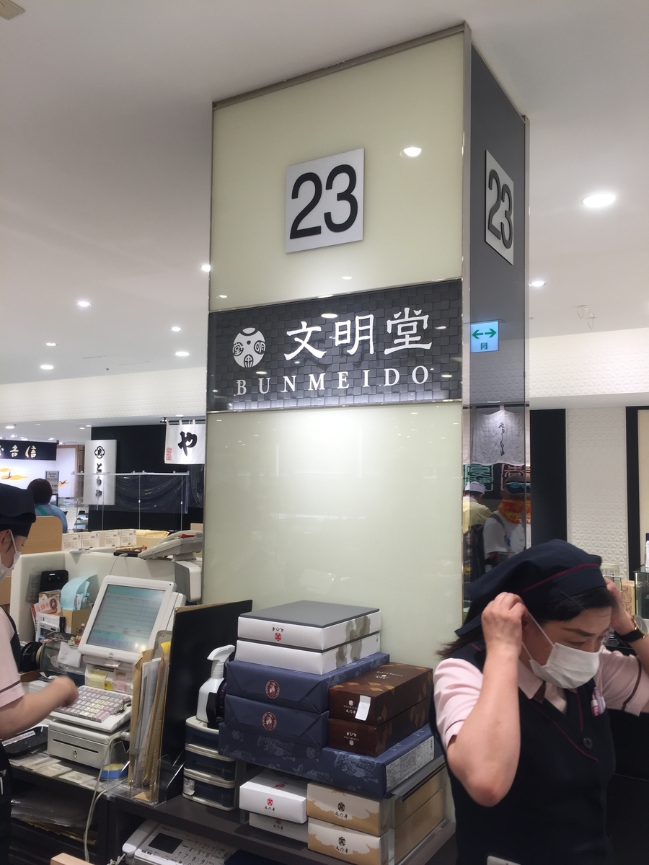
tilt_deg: +4.5
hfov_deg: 48.2
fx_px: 725
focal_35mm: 29
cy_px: 432
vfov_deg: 61.7
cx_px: 324
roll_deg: -1.0
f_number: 2.2
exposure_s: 1/60
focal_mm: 4.15
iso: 32
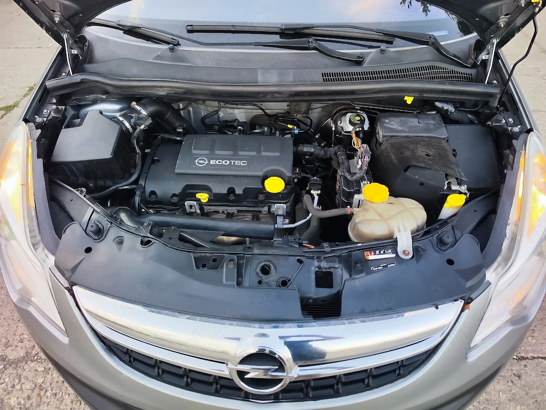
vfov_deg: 58.9
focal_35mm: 23
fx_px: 363
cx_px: 273
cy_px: 205
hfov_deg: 73.9
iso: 344
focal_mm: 7.01
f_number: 1.69
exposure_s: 1/96.2
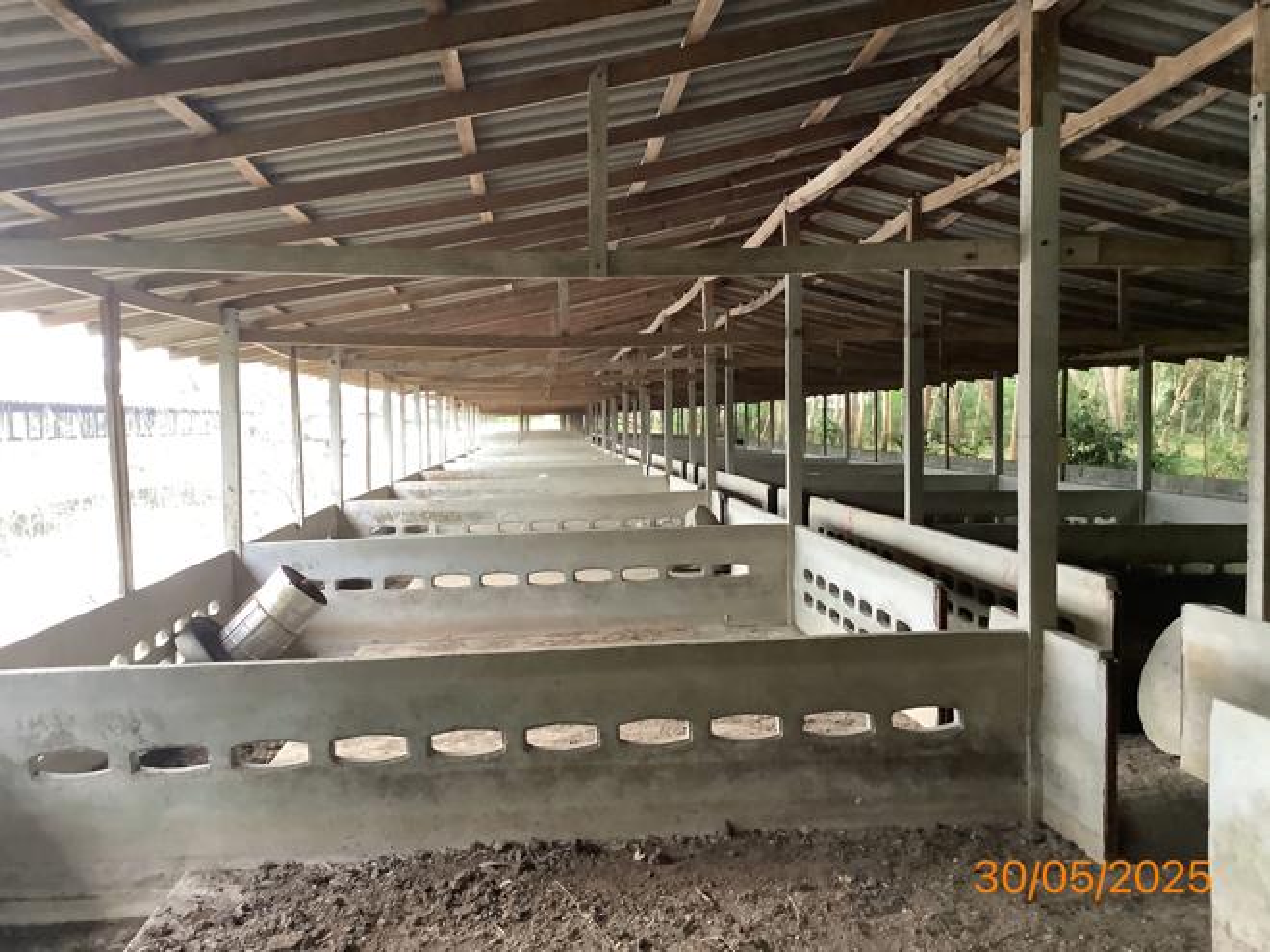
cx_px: 635
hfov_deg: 58.4
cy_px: 476
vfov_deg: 45.4
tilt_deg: -4.5
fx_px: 1137
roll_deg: +1.0
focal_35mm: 31
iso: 250
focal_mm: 3.3
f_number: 2.4
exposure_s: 1/50
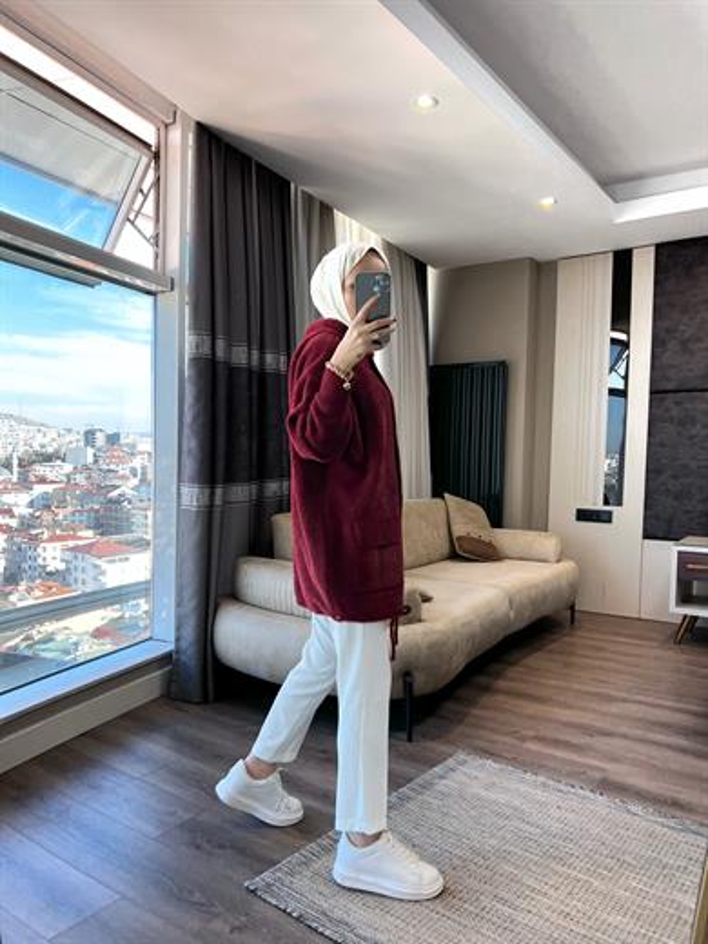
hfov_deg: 53.1
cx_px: 354
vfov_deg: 67.3
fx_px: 709
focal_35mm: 26
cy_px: 472
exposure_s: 1/100
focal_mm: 5.7
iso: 64
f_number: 1.5
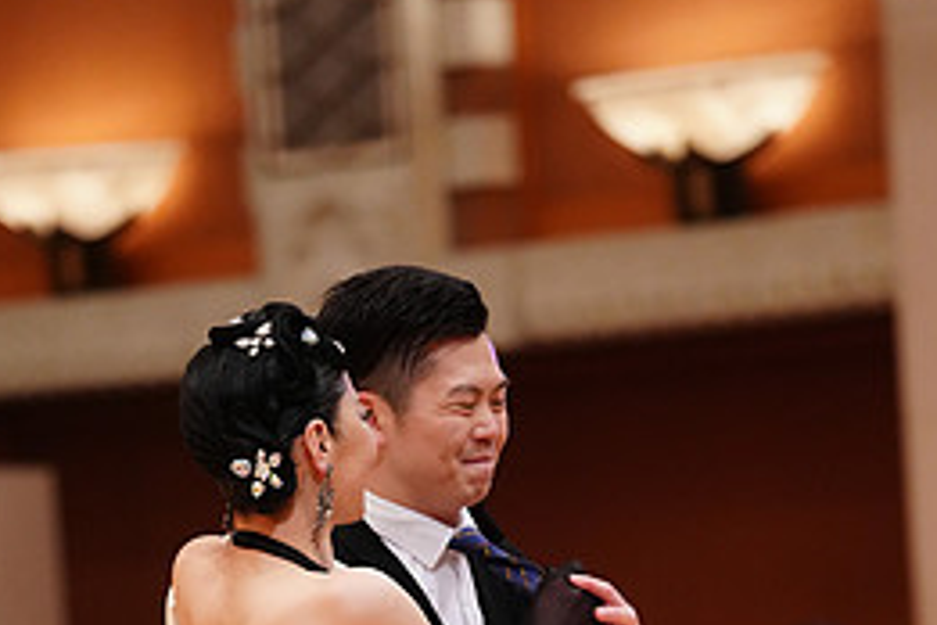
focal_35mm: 262
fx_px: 6819
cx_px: 357
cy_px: 959
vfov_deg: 5.2
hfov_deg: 7.9
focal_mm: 118
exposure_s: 1/320
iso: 3200
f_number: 2.8
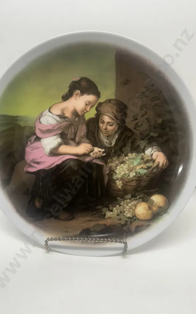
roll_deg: +0.4
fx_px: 222
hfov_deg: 47.6
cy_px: 160
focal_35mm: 26
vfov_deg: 70.4
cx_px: 94
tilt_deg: -23.3
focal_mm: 6.86
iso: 160
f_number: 1.78
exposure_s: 1/100
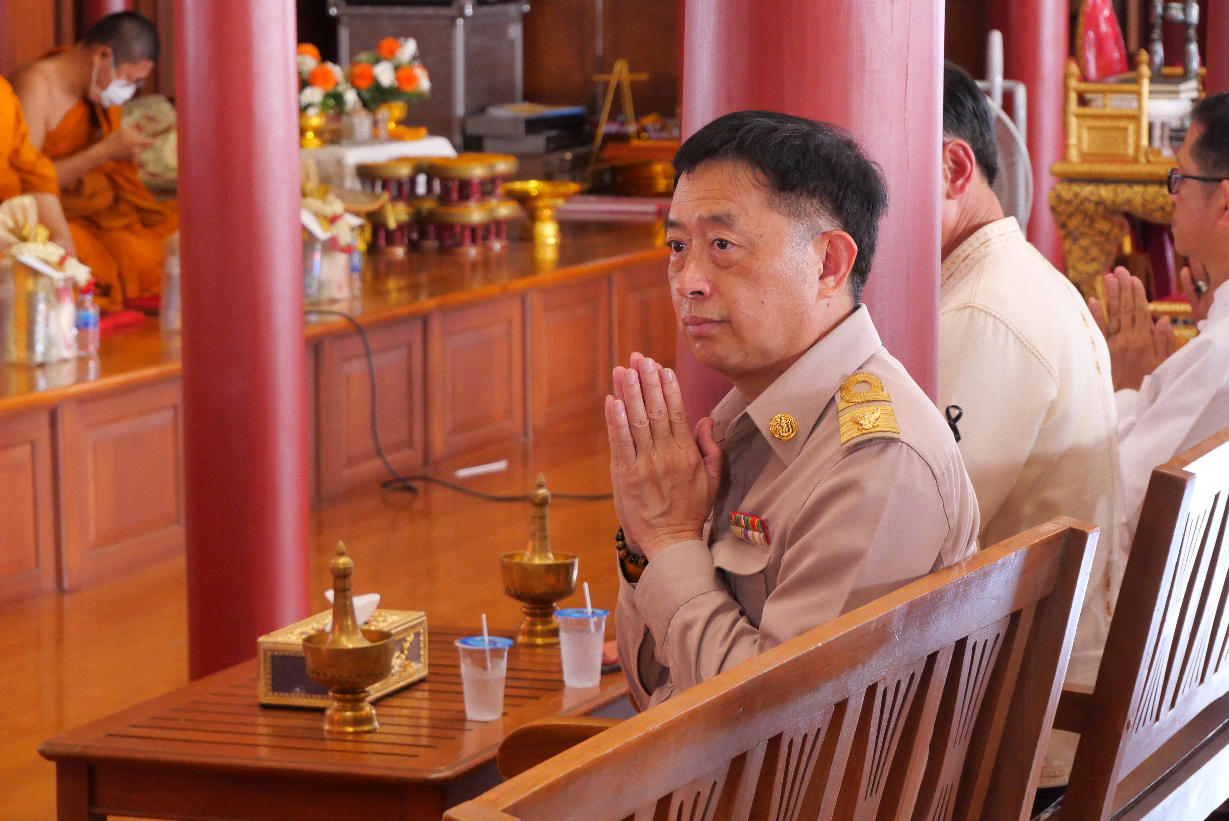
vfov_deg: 11.1
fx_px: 4236
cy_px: 410
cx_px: 614
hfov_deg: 16.5
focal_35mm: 124
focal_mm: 60
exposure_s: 1/25
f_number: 5.6
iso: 2000
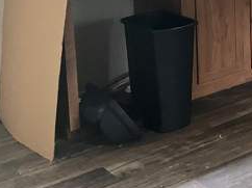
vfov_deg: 16.0
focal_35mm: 86
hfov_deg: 19.7
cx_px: 379
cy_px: -79
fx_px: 625
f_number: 1.6
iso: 640
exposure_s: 1/32
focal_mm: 4.2
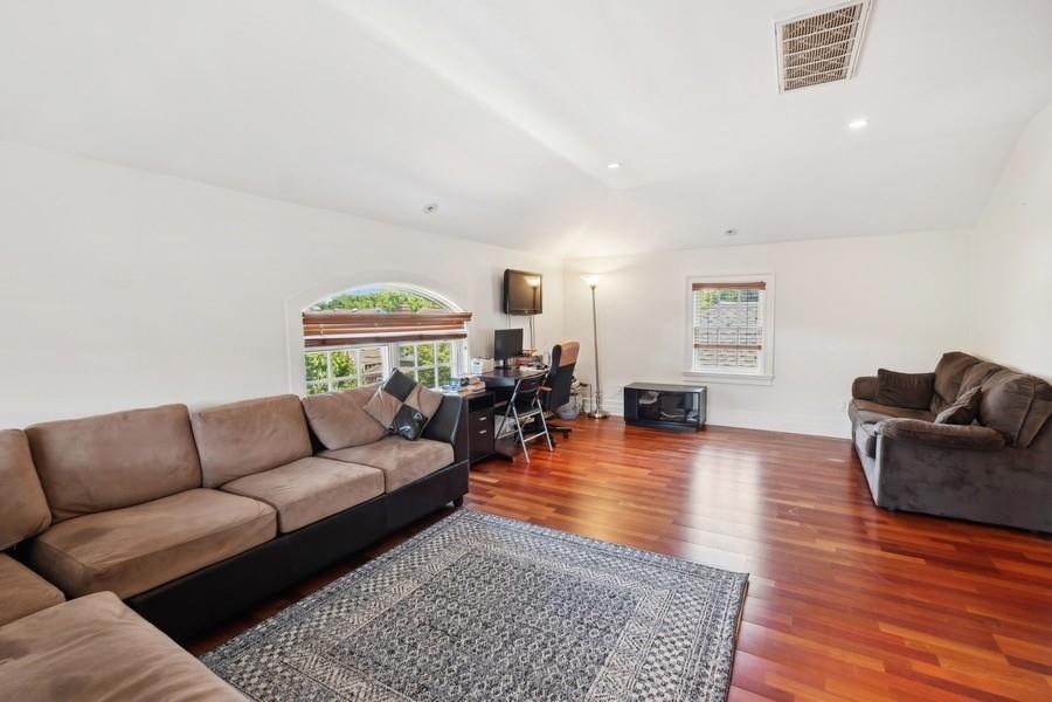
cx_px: 526
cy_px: 351
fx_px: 438
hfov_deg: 100.4
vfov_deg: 77.3
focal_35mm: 15
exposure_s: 1/6
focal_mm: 10
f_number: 8
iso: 320
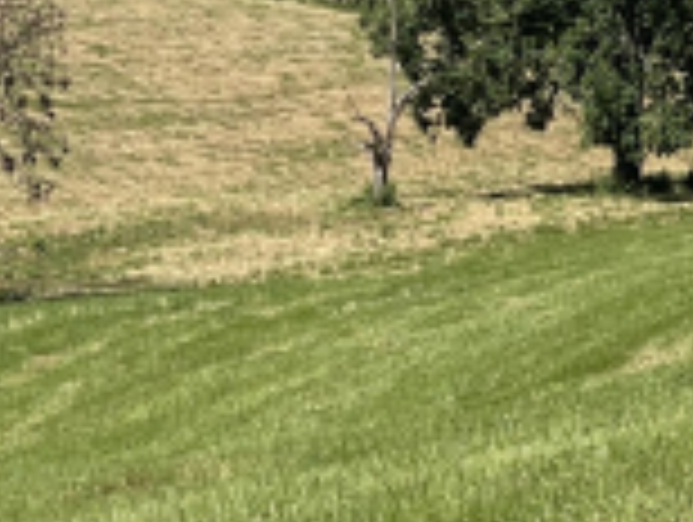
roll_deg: +1.1
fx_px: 4511
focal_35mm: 225
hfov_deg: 8.8
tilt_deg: -4.1
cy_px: 76
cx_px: 308
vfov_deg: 6.6
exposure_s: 1/1845
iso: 25
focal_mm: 6
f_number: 2
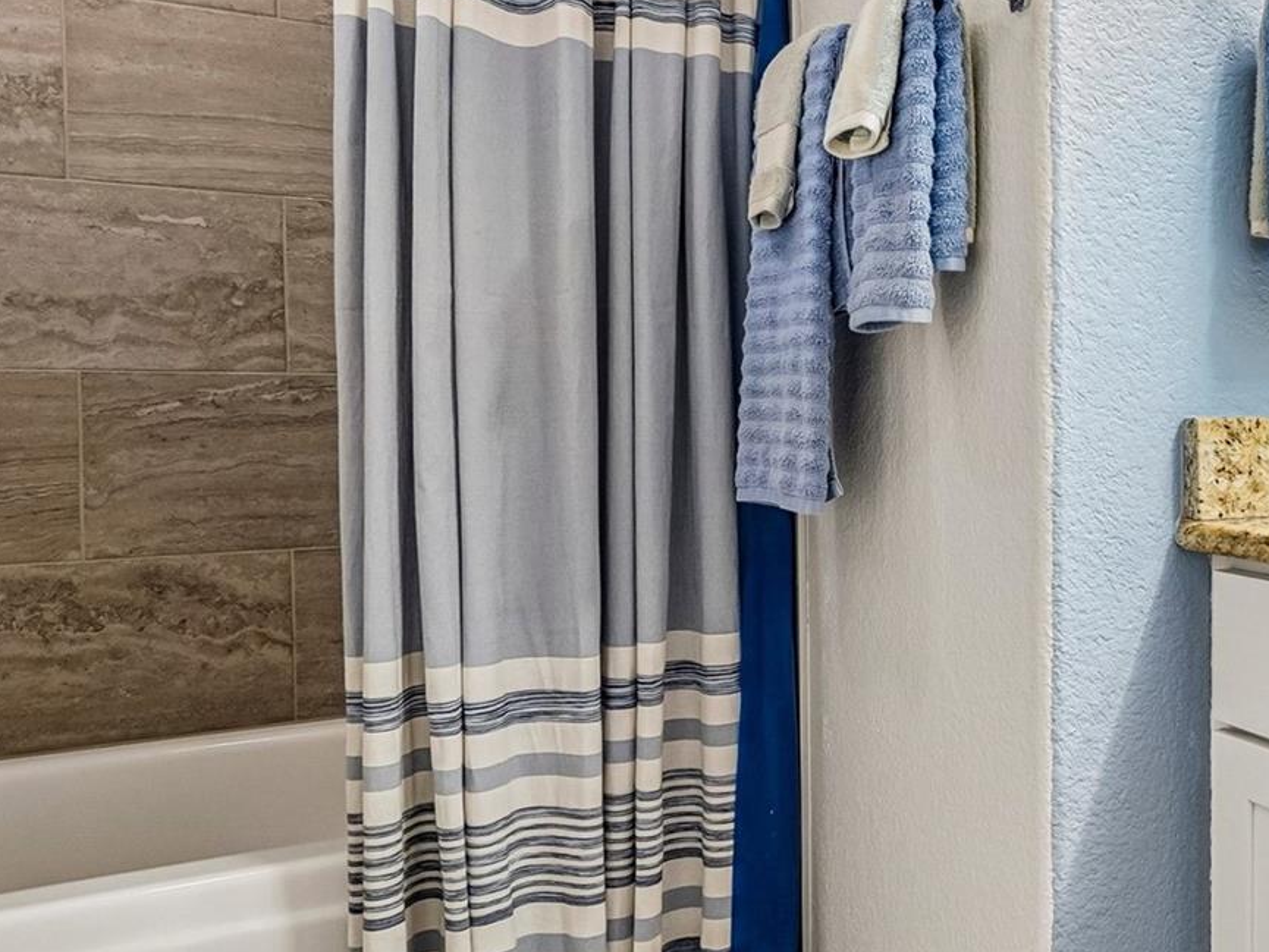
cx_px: 1118
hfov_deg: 51.0
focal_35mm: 32
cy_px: 422
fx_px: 1173
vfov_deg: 44.1
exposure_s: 1/15
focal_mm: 12
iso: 400
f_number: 8
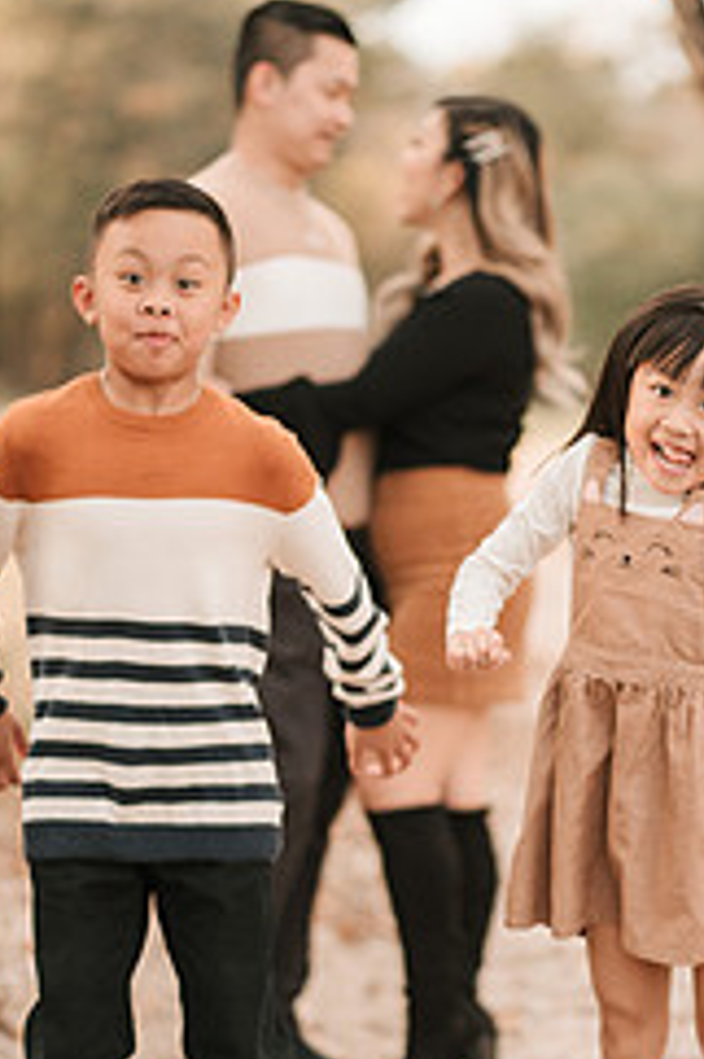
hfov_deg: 8.7
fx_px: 4641
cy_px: 604
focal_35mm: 158
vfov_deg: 13.0
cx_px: 455
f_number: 1.8
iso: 200
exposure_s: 1/800
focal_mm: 85
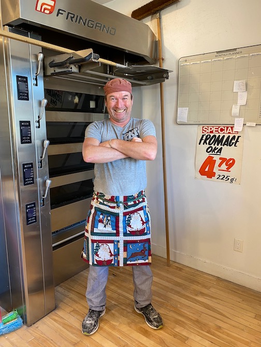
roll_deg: +0.4
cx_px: 130
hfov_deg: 53.1
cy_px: 174
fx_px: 261
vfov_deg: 67.3
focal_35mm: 26
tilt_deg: -9.0
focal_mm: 4.25
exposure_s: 1/60
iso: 100
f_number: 1.8
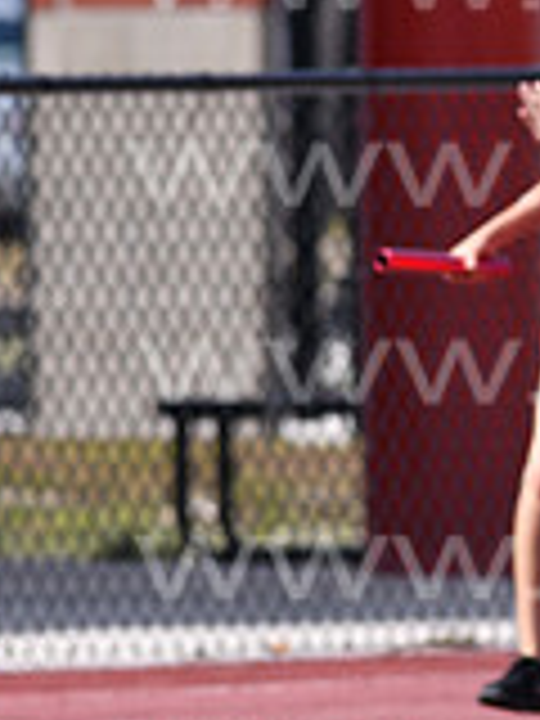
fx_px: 32614
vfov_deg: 1.3
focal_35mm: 1568
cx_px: 1166
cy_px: 470
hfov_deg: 0.9
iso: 100
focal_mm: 300
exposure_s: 1/640
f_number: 5.6
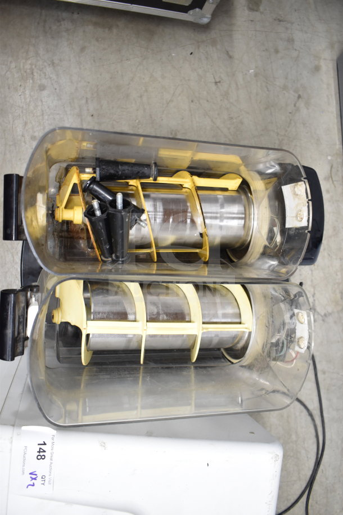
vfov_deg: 61.9
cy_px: 258
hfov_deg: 43.6
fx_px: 429
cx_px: 172
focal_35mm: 30
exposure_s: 1/30
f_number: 3.8
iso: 800
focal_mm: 20
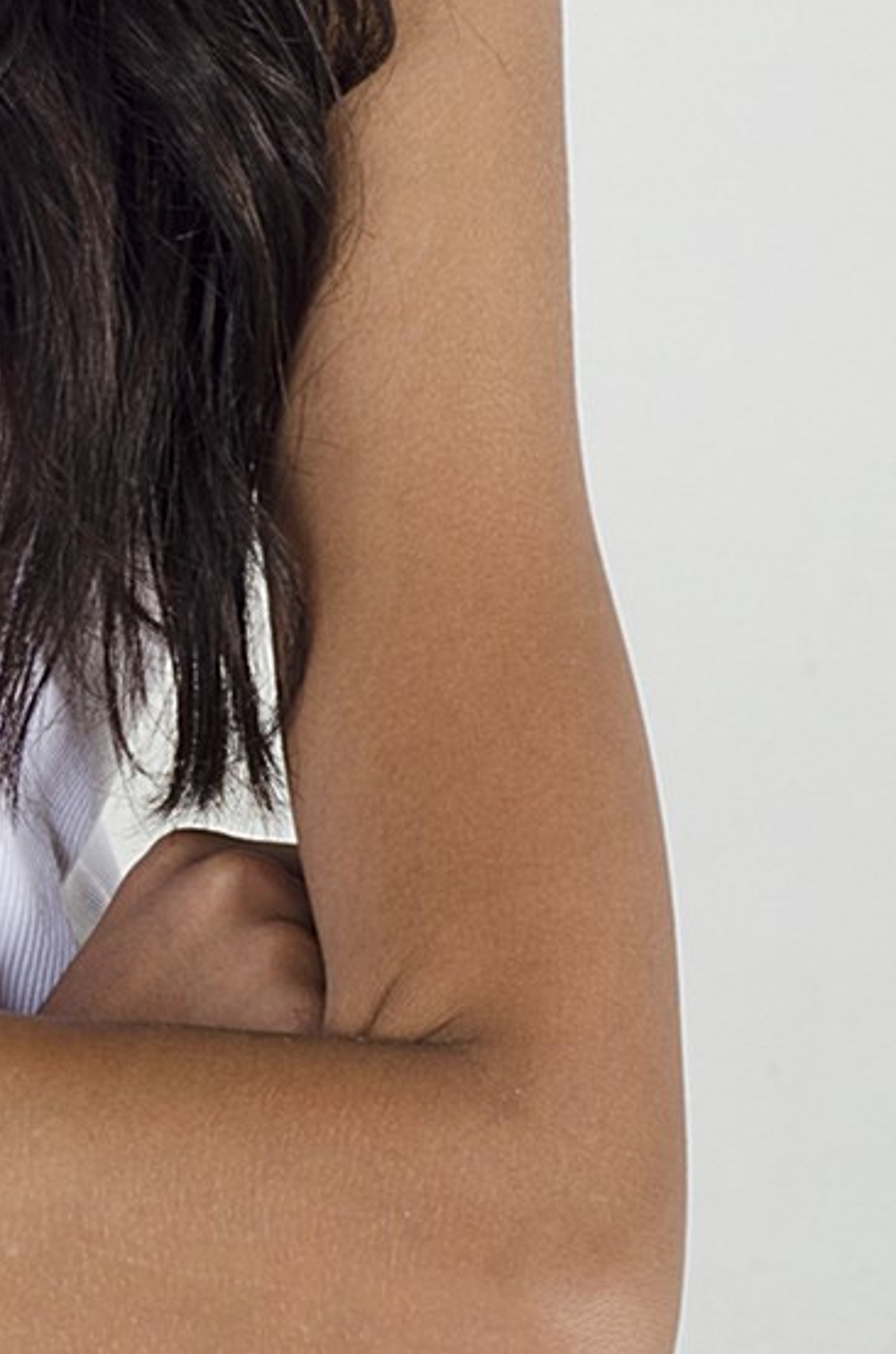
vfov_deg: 8.4
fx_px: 9155
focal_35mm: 244
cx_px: -392
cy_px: 115
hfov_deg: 5.6
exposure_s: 1/125
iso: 200
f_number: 9
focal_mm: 50
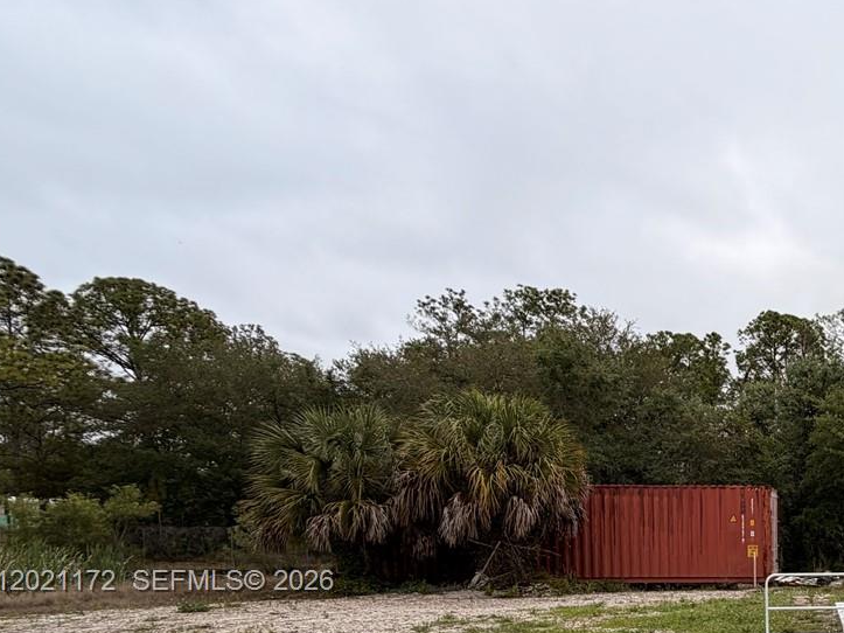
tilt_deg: -2.6
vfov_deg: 41.4
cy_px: 583
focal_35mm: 31
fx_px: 756
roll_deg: +0.4
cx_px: 905
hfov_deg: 45.5
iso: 40
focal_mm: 2.22
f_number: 2.2
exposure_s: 1/658
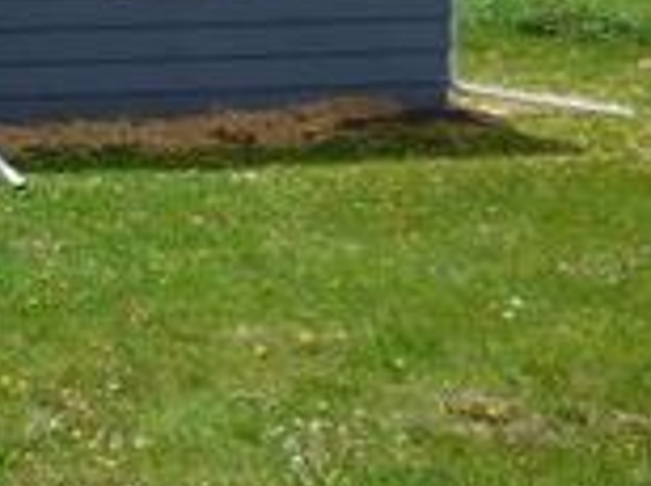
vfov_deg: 11.3
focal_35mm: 127
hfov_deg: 14.3
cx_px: -402
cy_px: -146
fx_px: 2385
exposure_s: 1/1300
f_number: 3.5
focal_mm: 6.8
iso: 100
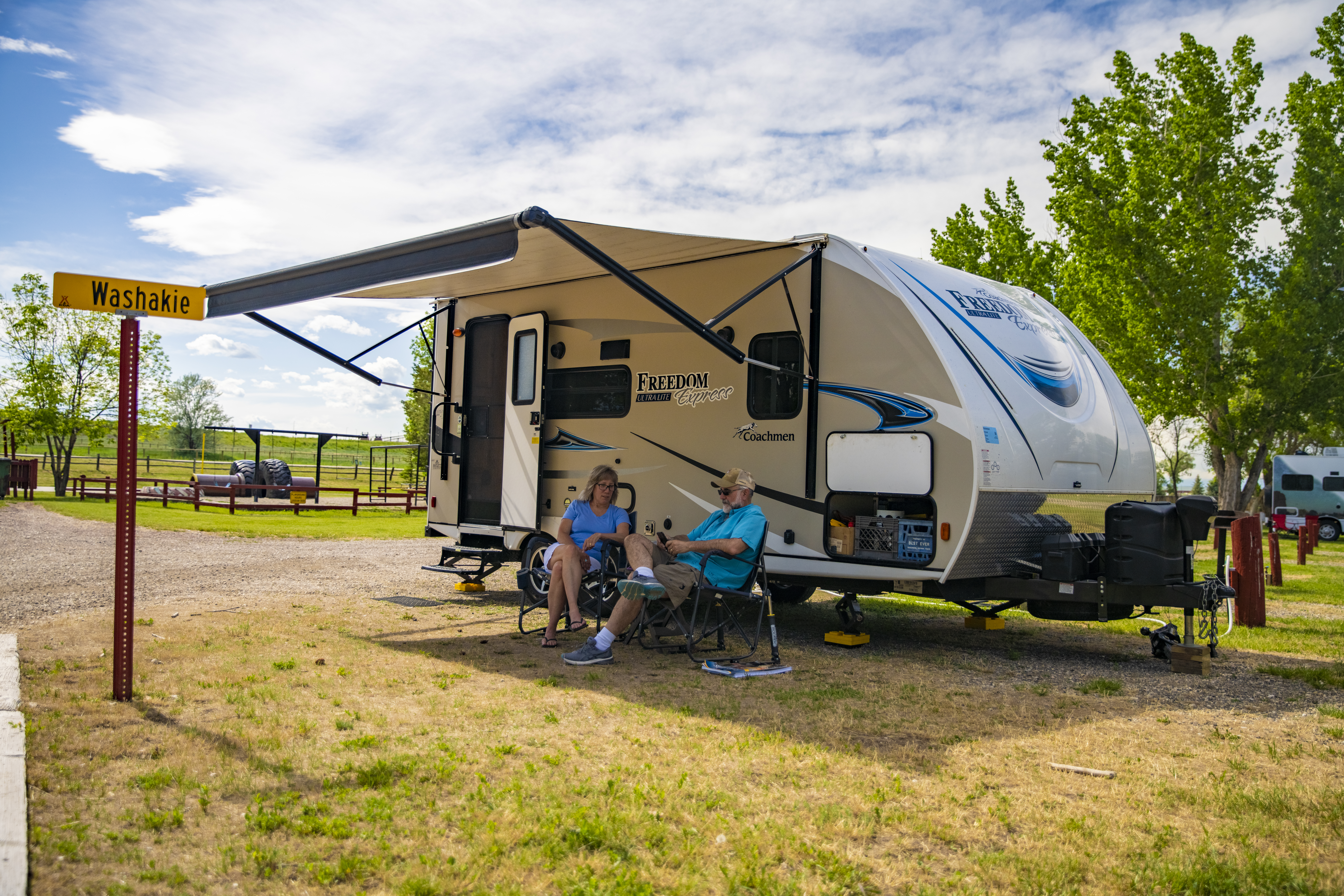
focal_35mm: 30
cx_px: 672
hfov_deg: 61.9
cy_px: 448
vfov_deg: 43.6
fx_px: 1120
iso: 500
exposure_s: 1/2500
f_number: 2.8
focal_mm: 30
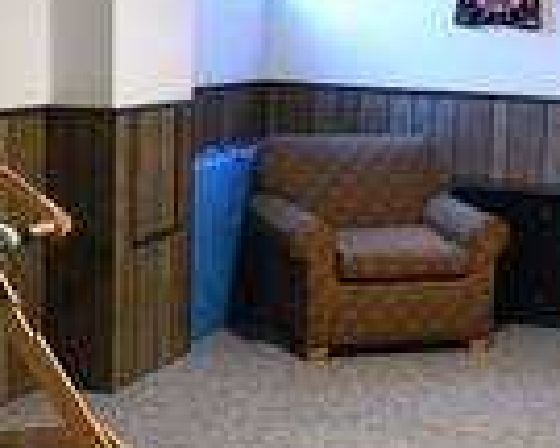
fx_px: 1326
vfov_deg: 19.2
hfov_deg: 23.6
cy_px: 191
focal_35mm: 80
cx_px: 423
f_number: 2.8
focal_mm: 12
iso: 400
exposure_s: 1/20
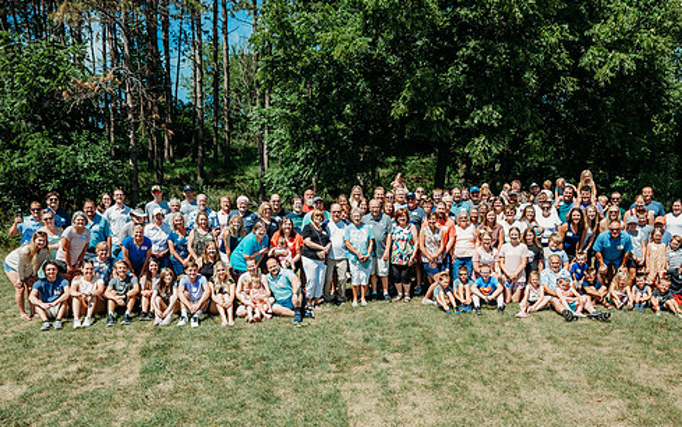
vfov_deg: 42.9
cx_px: 346
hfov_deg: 64.6
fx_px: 539
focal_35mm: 29
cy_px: 264
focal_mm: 24
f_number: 5
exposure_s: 1/500
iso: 160
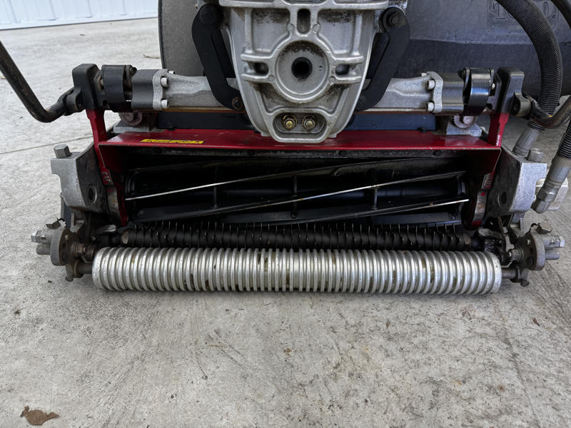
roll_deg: -0.5
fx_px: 396
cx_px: 286
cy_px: 214
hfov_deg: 71.6
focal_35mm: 24
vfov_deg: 56.8
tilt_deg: -33.8
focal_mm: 6.76
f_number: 1.78
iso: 125
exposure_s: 1/120
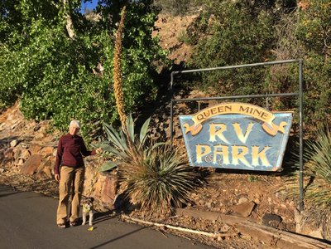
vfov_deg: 48.2
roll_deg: -1.0
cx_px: 166
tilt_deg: +6.7
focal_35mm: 29
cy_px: 124
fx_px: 277
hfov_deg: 61.7
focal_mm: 4.15
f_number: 2.2
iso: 25
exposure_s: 1/864
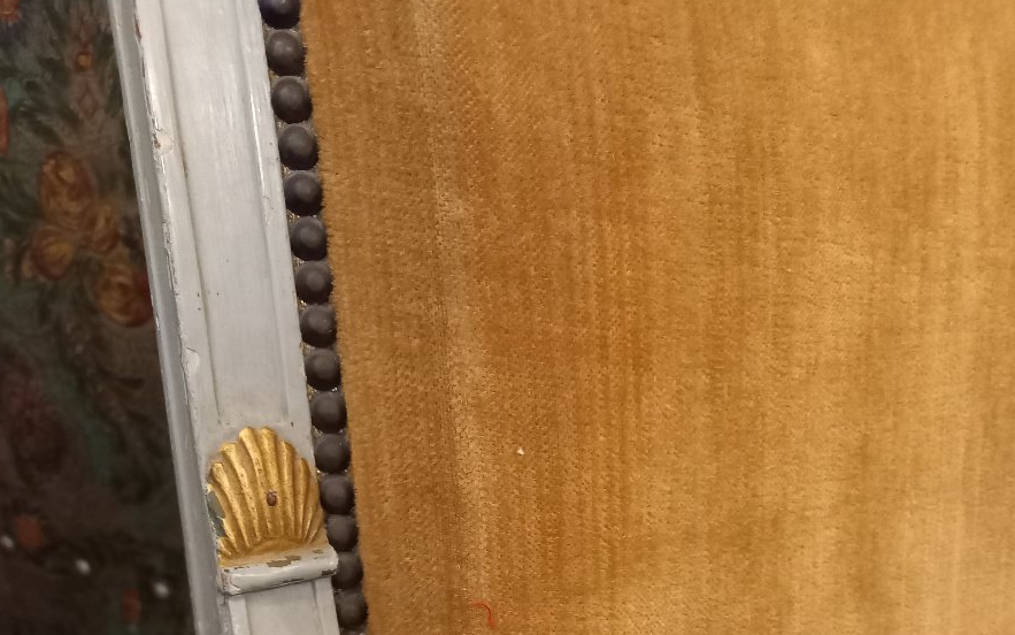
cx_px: 503
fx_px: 996
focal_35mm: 36
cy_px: 641
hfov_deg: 54.0
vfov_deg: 32.4
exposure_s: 1/20
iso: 1000
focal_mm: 4.65
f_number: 1.8
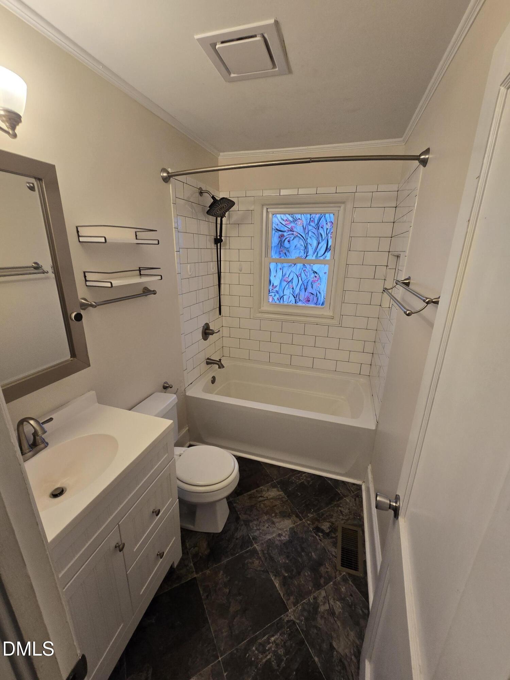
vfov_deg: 106.2
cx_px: 255
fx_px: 255
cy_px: 340
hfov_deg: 89.9
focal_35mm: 13
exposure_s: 1/60
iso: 100
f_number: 2.2
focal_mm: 2.2
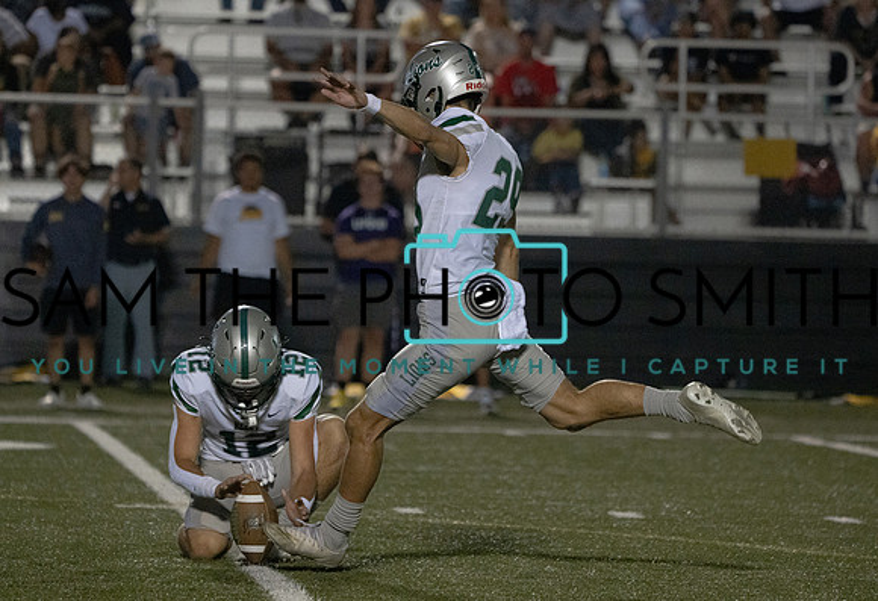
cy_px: 287
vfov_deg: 4.3
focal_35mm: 325
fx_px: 7991
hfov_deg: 6.3
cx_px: 447
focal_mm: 282
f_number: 5.6
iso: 16000
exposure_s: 1/1000
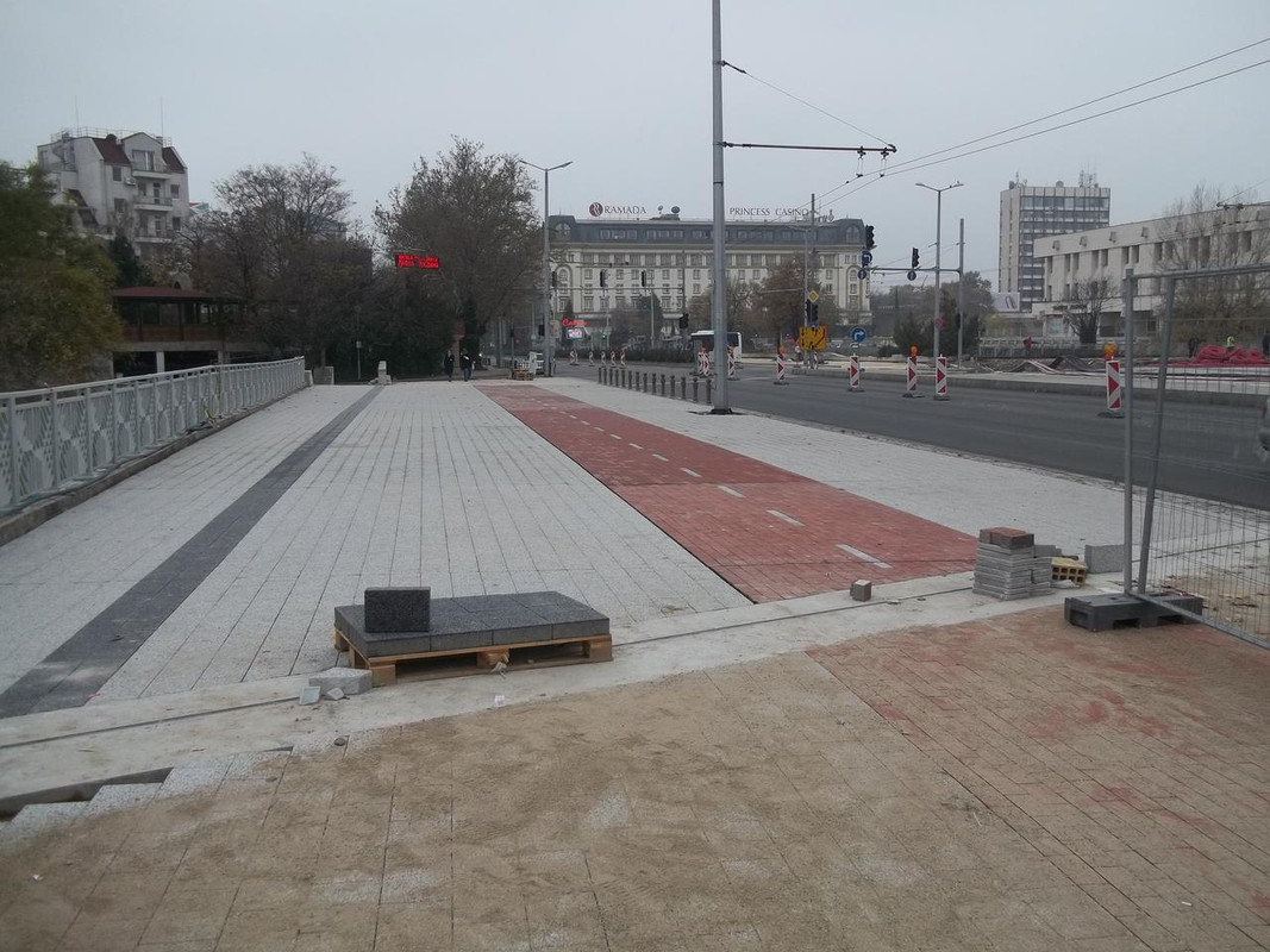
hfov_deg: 56.8
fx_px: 1174
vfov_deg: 44.2
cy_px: 476
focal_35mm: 32
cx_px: 635
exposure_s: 1/250
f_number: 2.9
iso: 80
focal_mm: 5.7
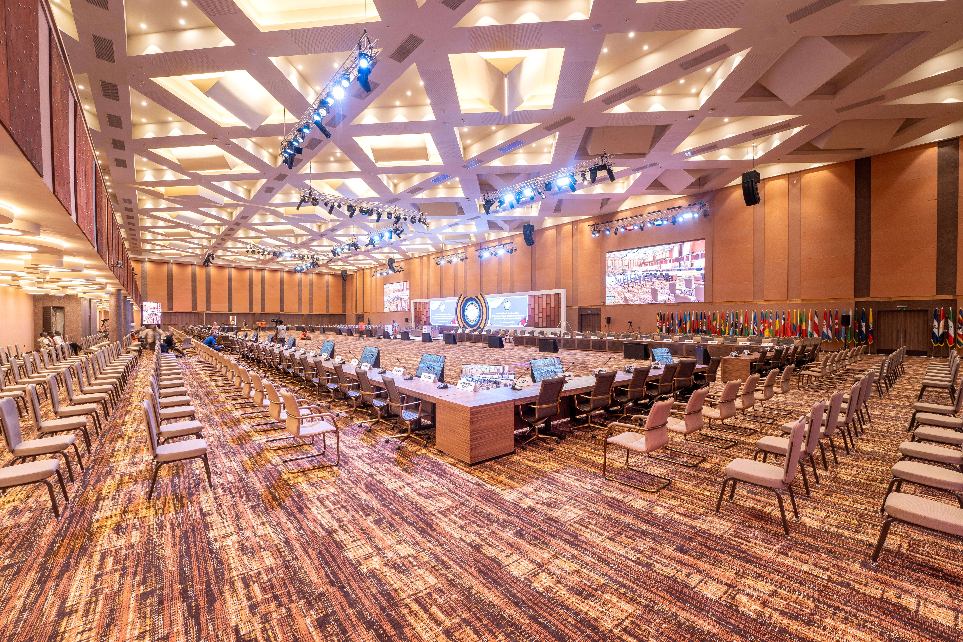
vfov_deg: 81.2
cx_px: 482
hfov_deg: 104.3
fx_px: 374
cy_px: 321
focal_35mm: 14
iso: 64
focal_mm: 14
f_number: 7.1
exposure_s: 1/2.5
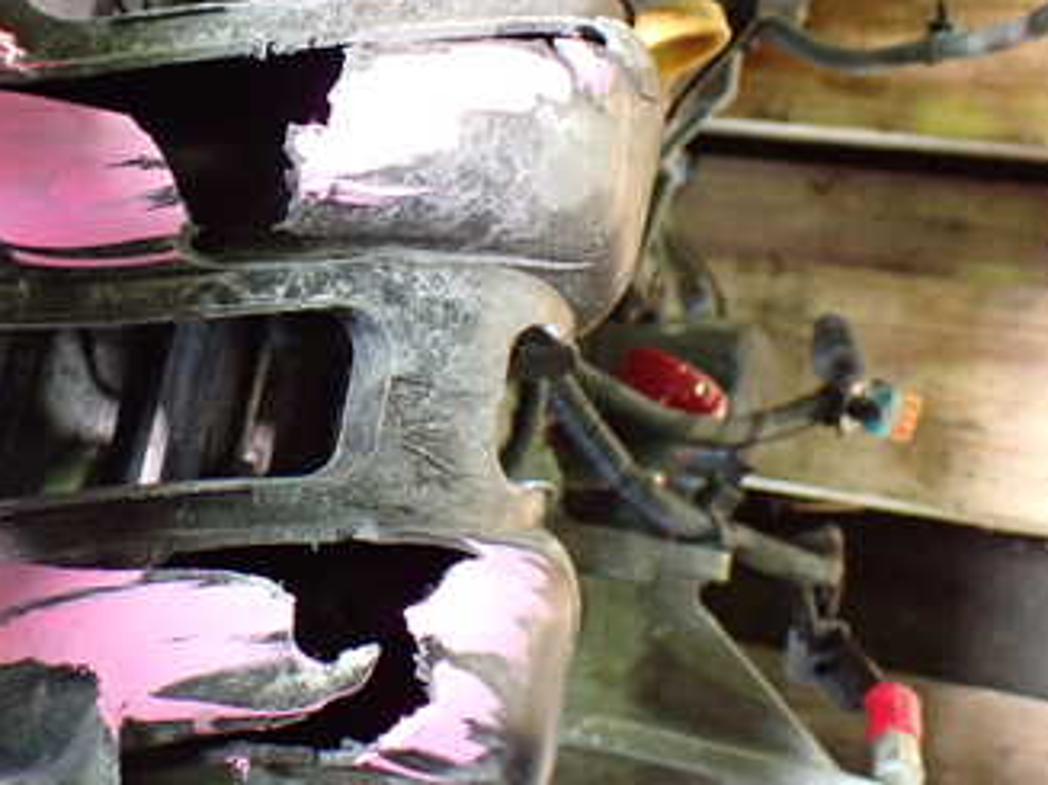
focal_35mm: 55
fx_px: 1665
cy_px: 199
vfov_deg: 26.2
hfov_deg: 33.4
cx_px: 135
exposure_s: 1/80
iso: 800
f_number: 2.3
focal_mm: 5.4
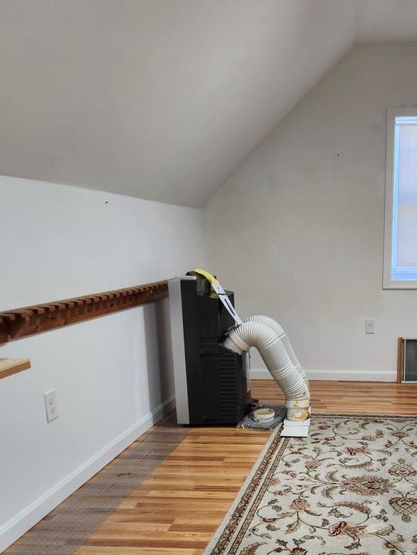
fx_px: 594
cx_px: 326
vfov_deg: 48.9
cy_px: 386
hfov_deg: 37.5
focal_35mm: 37
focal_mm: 5.4
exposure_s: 1/120
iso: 64
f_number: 1.8
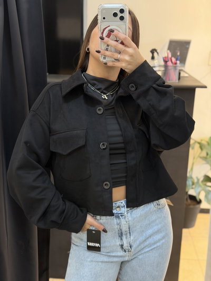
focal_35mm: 48
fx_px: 390
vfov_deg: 39.6
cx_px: 106
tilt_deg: -18.4
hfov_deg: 30.3
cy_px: 140
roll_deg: -0.4
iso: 64
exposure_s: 1/50
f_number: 1.78
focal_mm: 6.76
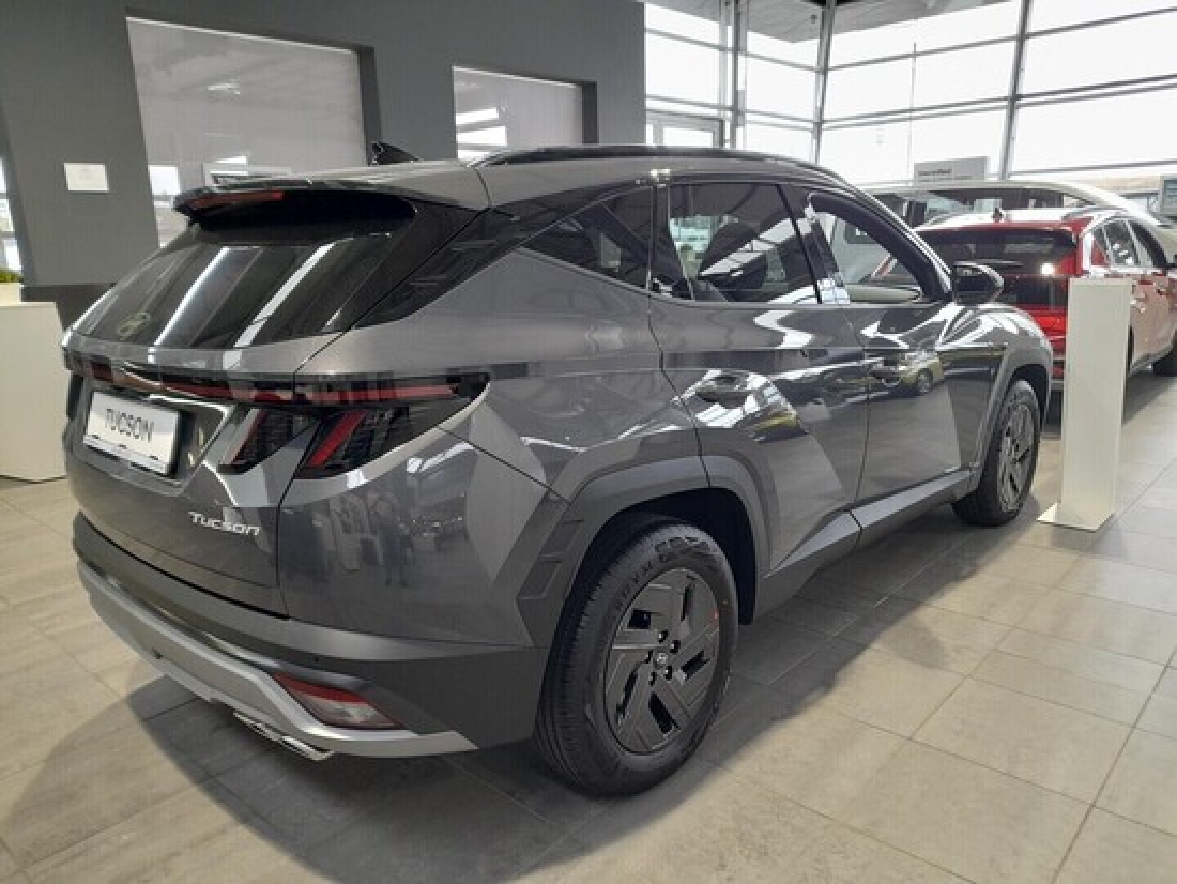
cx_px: 588
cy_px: 442
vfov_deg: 54.9
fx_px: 850
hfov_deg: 69.4
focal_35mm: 25
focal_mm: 4.6
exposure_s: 1/50
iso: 250
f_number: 2
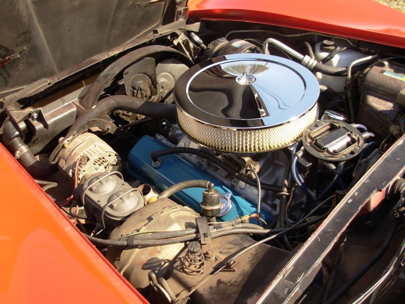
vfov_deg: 37.7
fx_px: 445
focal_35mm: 38
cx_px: 202
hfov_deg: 49.0
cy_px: 152
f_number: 2.9
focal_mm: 6.3
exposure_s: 1/352
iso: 50
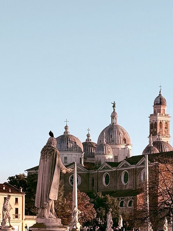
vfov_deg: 13.7
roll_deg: -0.5
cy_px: 246
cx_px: 98
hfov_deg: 10.5
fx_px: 939
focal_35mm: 141
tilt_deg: +0.0
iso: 64
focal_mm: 6.76
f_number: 1.78
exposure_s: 1/1484
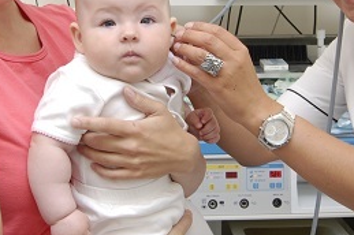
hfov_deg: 27.7
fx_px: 717
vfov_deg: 18.5
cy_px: 51
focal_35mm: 73
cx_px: 135
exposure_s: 1/160
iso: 400
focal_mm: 18
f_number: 8
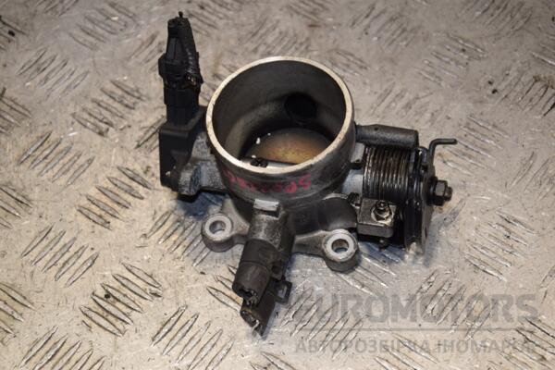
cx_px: 278
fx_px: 1434
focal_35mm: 93
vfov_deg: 14.7
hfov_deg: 21.9
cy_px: 185
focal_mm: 62
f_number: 6.3
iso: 800
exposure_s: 1/200
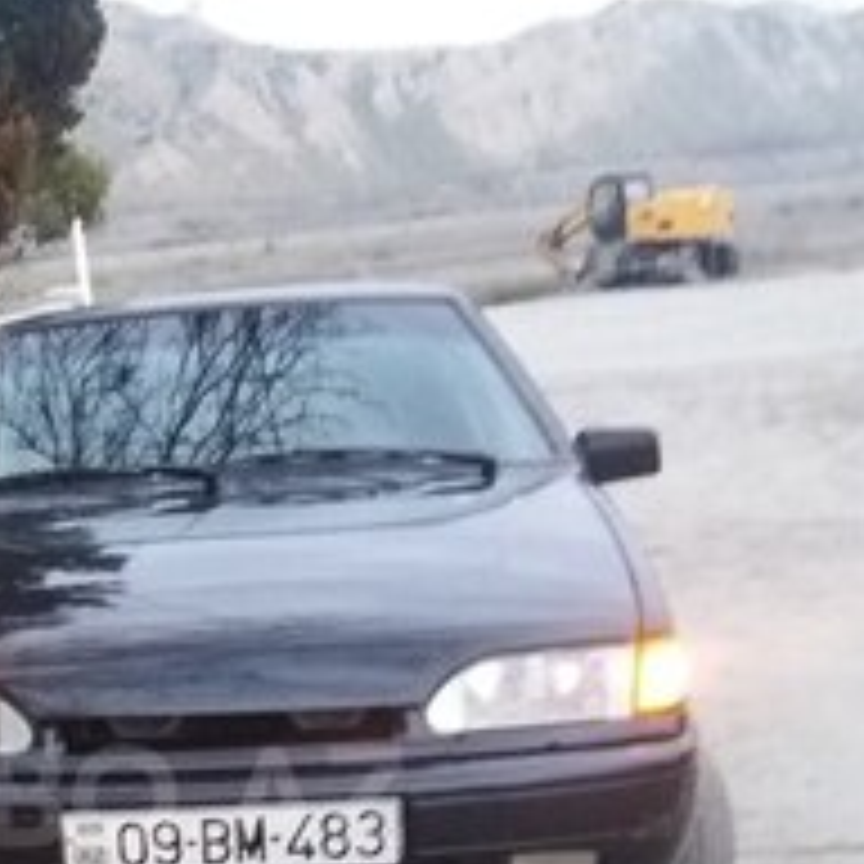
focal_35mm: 64
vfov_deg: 25.9
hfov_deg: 25.9
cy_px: 796
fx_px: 1807
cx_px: 58
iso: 500
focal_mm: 3.7
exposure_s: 1/17
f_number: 1.9
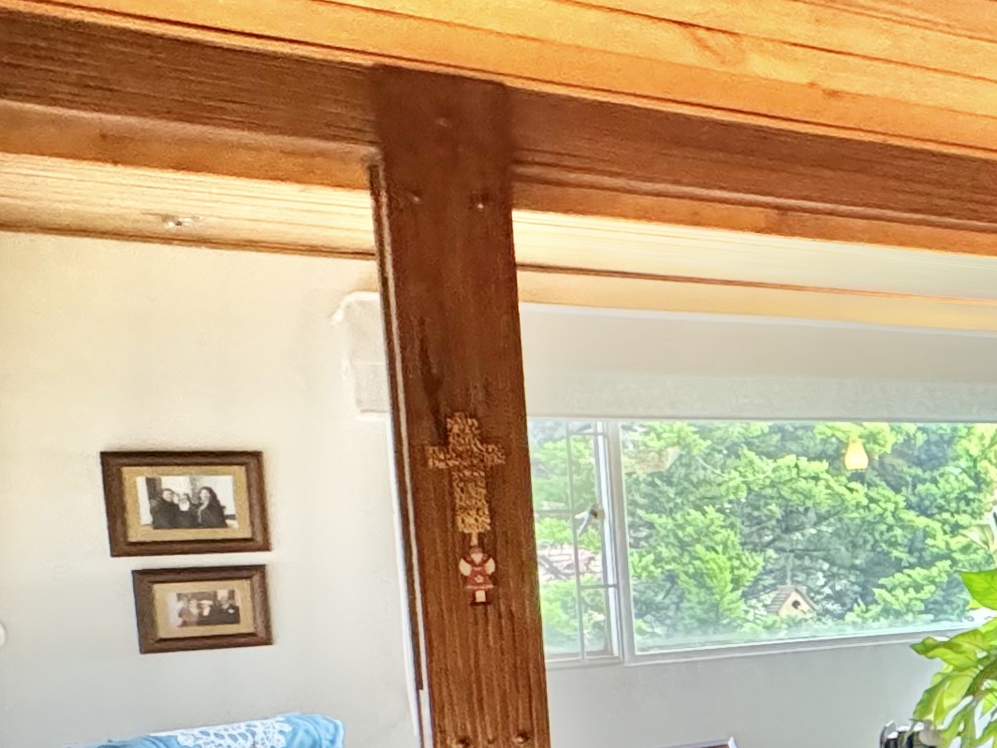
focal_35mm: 53
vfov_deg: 26.9
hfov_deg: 25.9
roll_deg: +1.4
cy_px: 623
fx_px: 1527
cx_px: 1523
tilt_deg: -4.2
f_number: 2.2
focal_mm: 2.22
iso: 800
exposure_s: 1/60
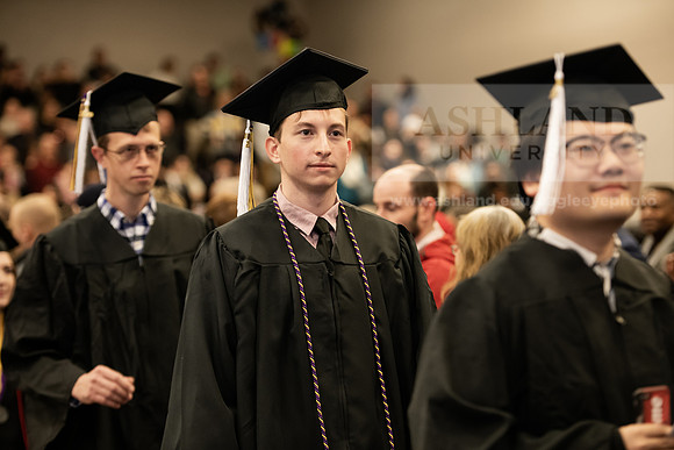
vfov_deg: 12.5
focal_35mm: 110
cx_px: 337
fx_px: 2060
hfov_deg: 18.6
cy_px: 225
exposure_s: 1/200
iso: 2000
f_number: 3.2
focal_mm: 110
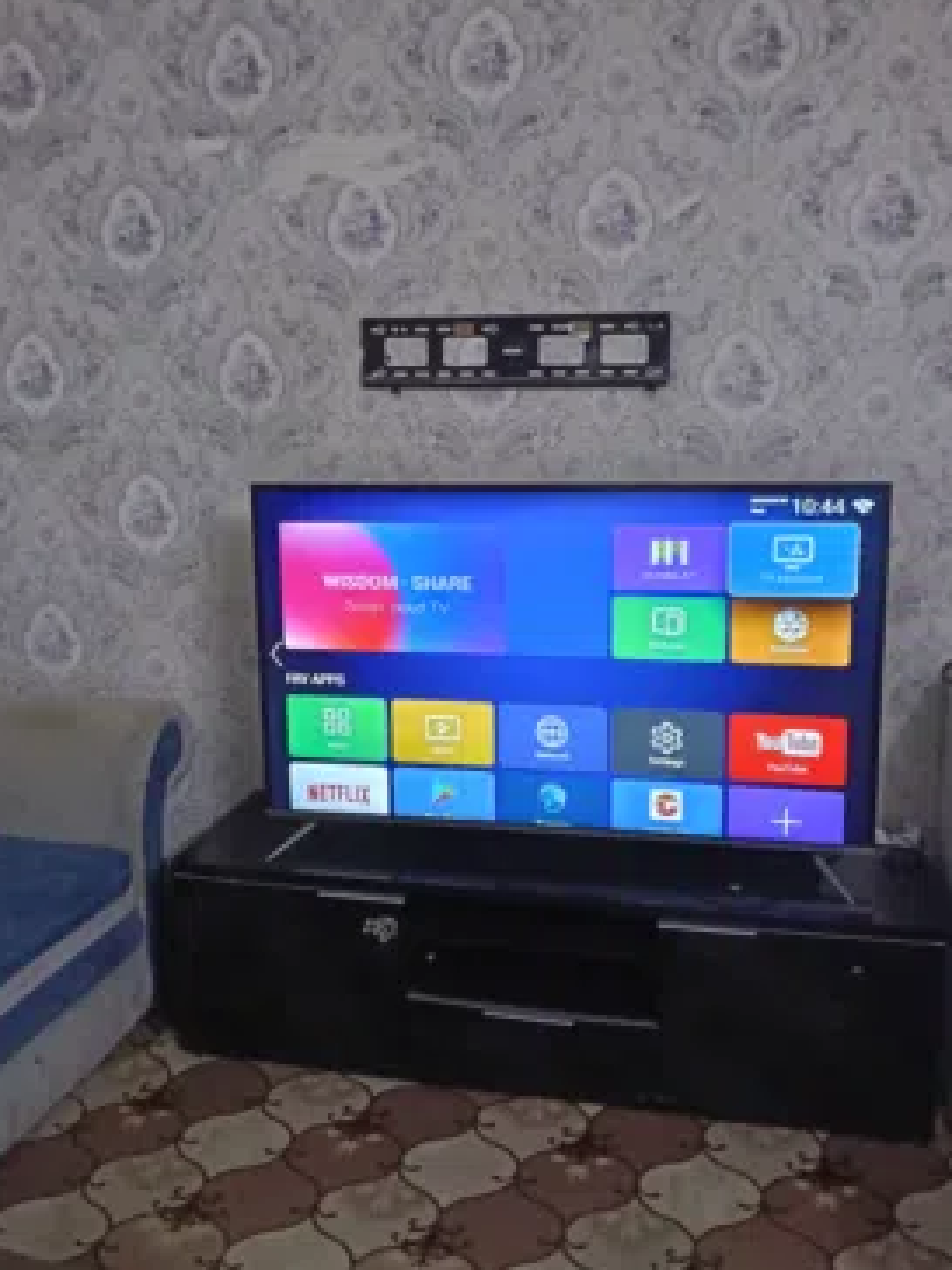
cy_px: 604
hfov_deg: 42.9
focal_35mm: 33
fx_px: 1210
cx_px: 446
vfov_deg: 55.3
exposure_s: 1/25
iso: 1250
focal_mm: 3.98
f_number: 1.8
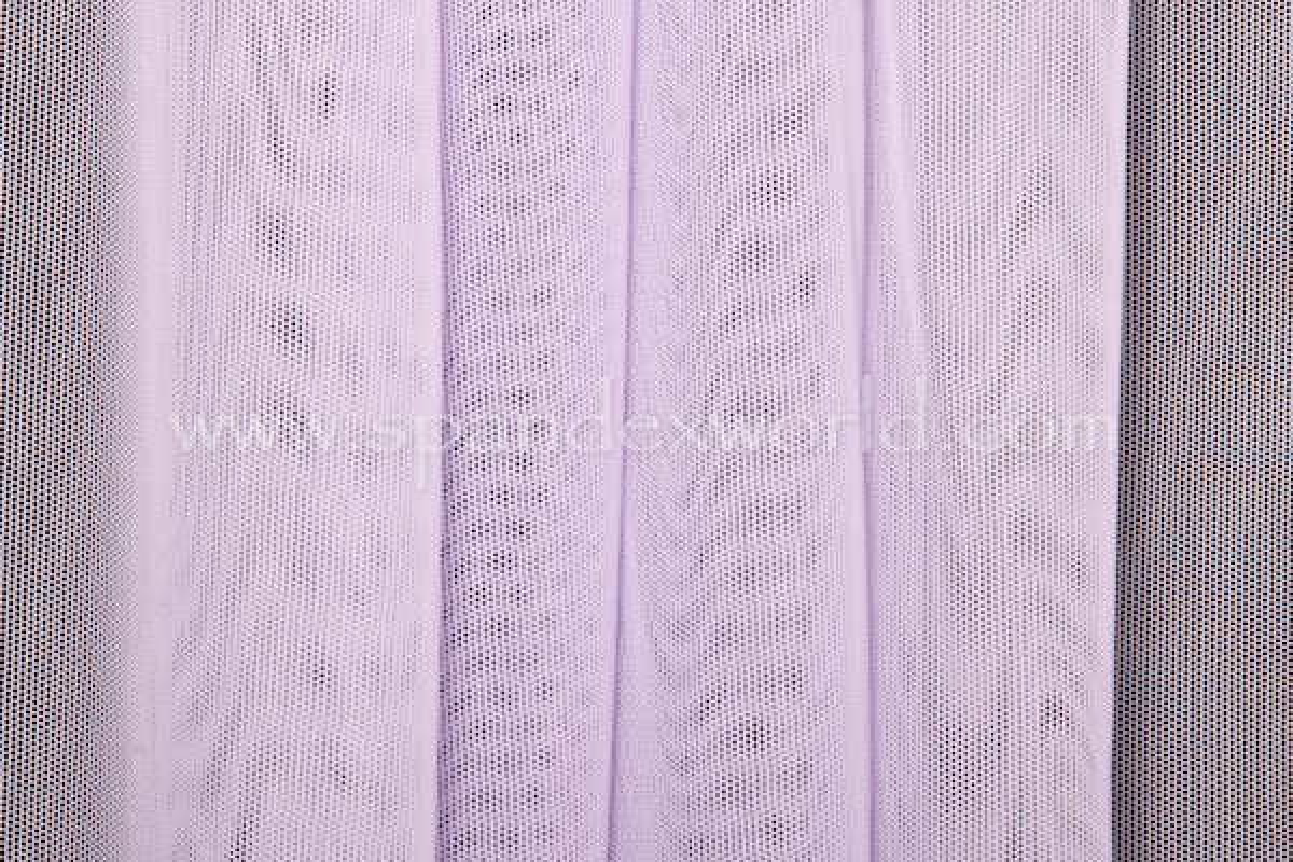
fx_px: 9158
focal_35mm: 255
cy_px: 431
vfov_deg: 5.4
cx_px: 646
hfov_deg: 8.1
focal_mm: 170
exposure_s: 1/200
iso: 200
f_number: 20
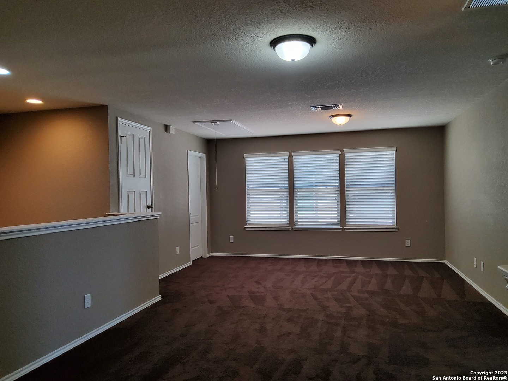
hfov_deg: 67.3
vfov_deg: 53.1
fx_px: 382
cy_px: 190
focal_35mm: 26
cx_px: 254
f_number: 2
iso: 250
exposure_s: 1/100
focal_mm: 3.08
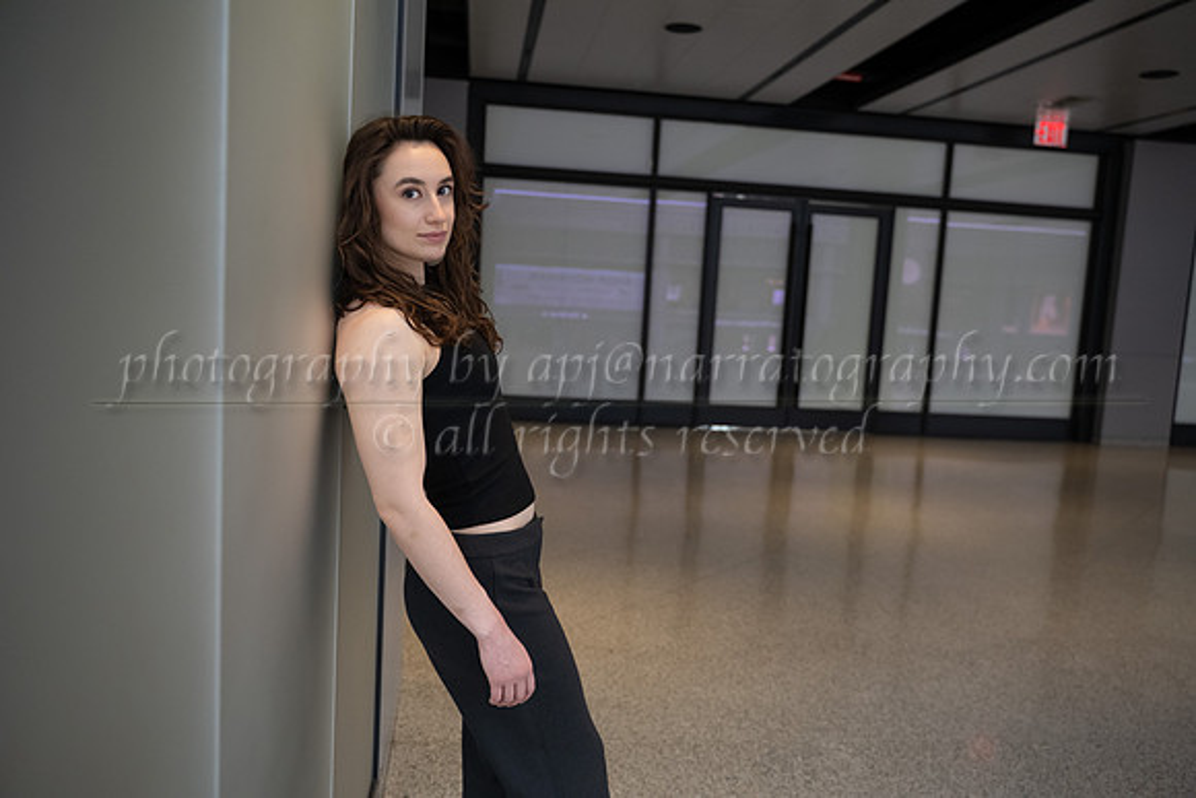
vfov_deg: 46.4
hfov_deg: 65.5
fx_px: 930
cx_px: 598
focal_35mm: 28
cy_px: 399
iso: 1600
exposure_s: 1/800
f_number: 2.8
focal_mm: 28
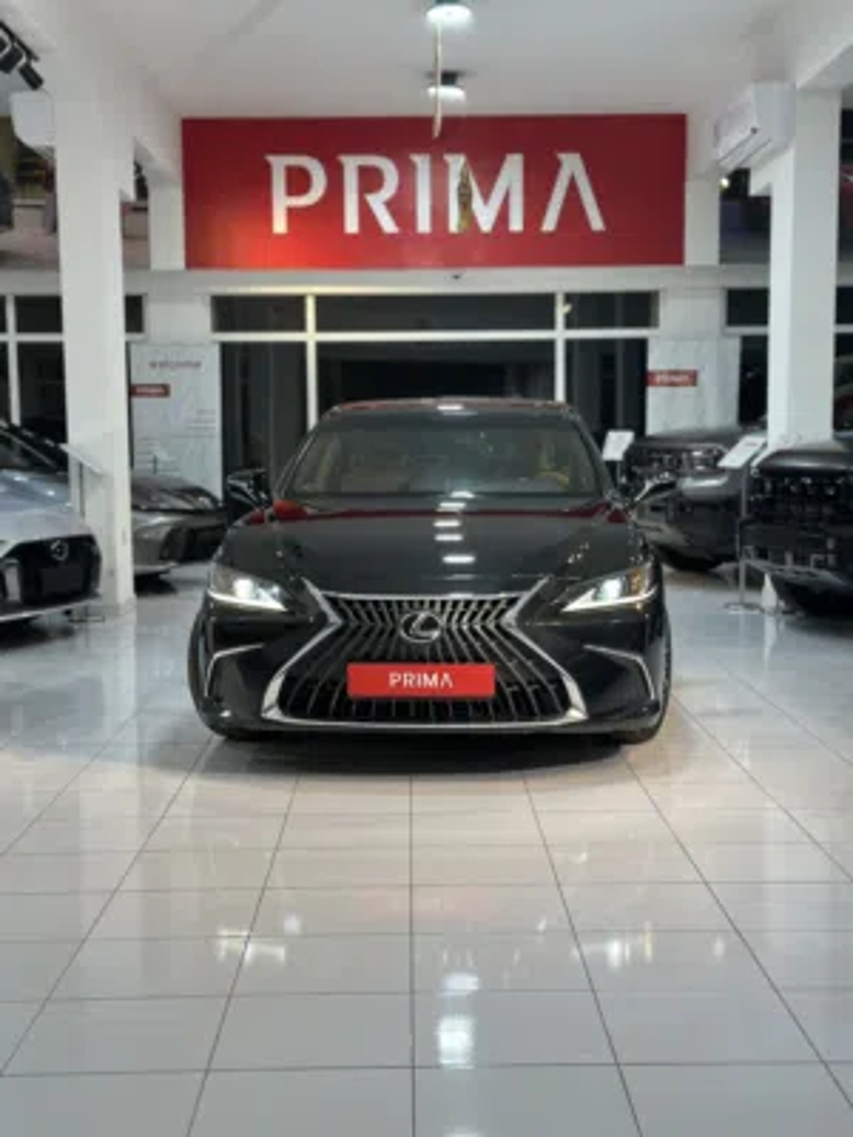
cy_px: 568
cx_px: 426
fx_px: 1577
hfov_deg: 30.3
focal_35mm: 48
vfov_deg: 39.7
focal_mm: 6.86
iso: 80
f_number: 1.78
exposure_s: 1/317
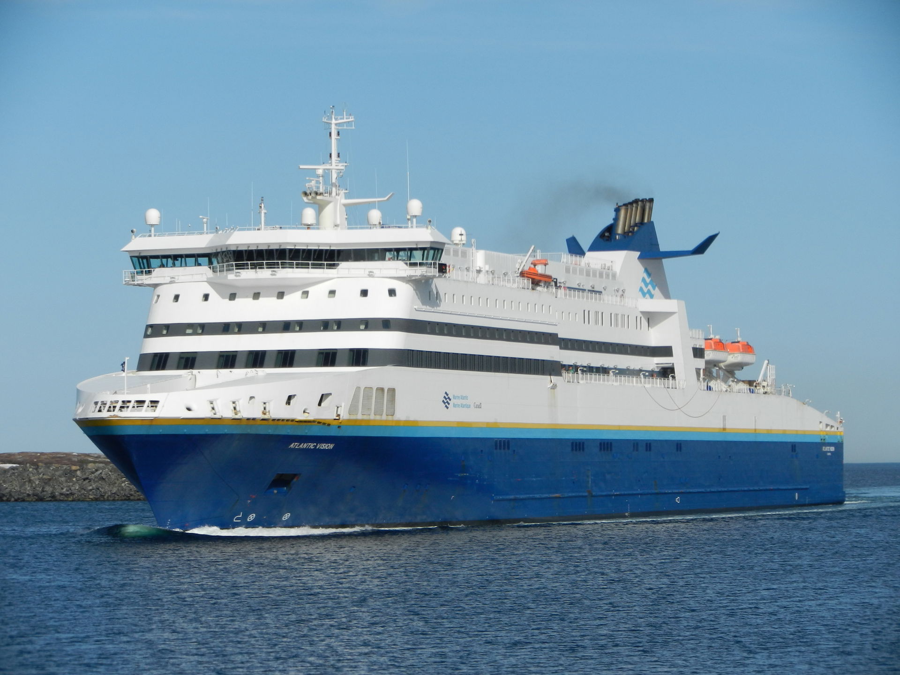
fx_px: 3744
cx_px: 450
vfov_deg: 10.3
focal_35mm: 144
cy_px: 338
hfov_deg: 13.7
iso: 160
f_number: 5.2
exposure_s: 1/1600
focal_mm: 25.9
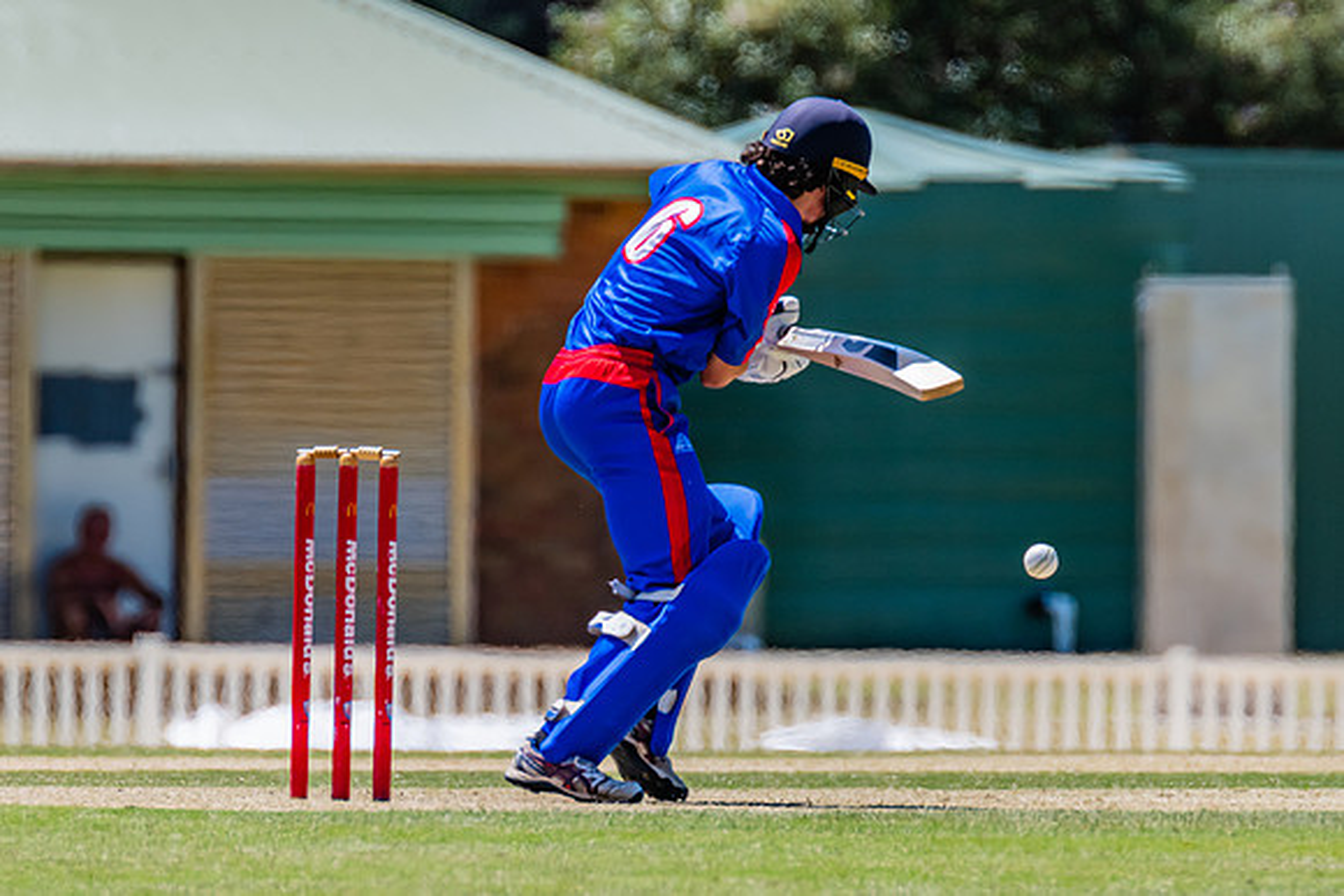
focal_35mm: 928
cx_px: 748
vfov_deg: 1.5
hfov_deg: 2.2
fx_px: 34653
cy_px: 403
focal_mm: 600
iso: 640
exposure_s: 1/2000
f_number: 8
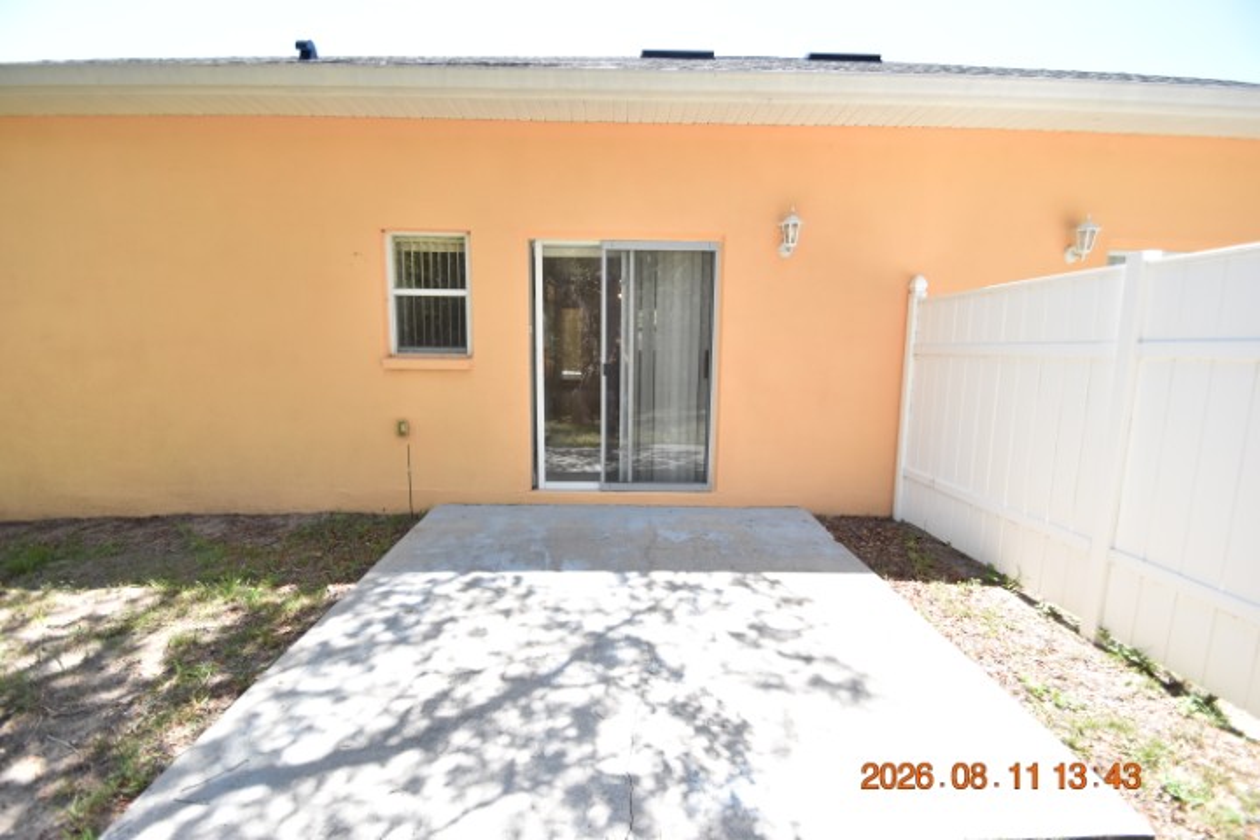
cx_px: 630
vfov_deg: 77.3
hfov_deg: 100.4
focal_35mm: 15
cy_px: 420
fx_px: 525
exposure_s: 1/1500
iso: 800
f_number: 3.5
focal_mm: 10
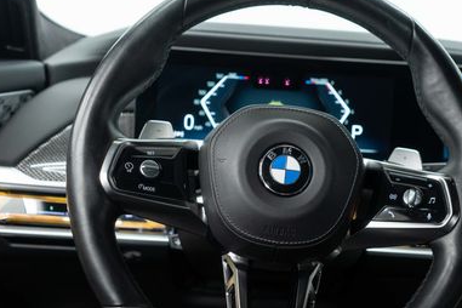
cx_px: 279
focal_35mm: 47
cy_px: 202
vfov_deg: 28.5
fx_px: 603
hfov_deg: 41.7
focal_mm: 28
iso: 800
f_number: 3.2
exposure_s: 1/40
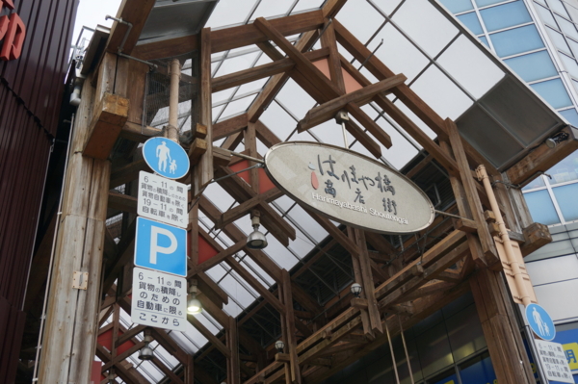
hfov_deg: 51.3
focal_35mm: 38
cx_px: 289
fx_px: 602
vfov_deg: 35.4
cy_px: 192
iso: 100
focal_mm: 25
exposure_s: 1/60
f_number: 4.5
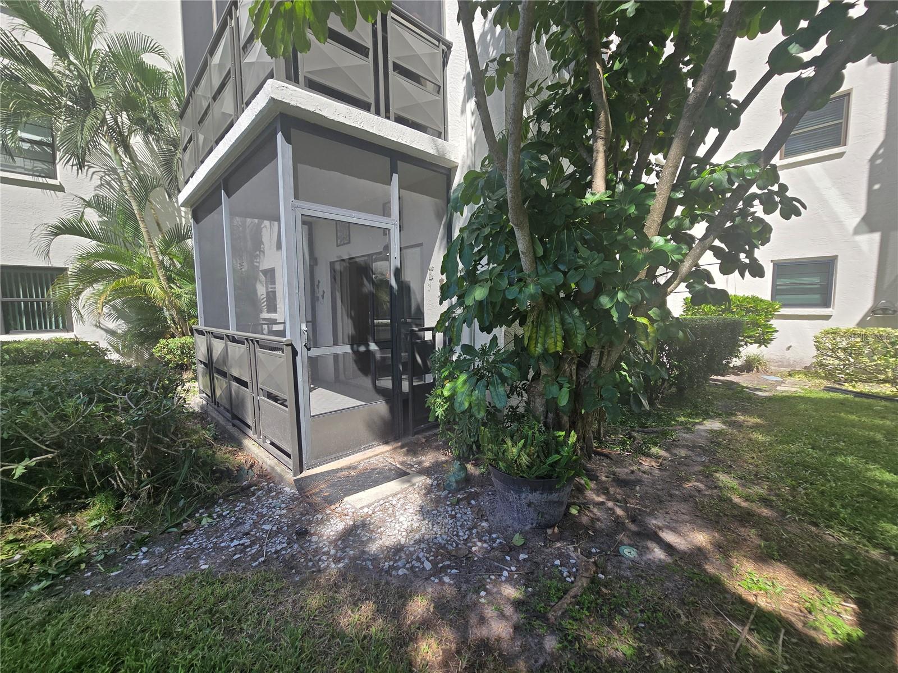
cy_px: 336
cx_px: 449
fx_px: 337
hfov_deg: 106.2
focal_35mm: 13
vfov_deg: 89.9
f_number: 2.2
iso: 50
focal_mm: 2.2
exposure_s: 1/1199
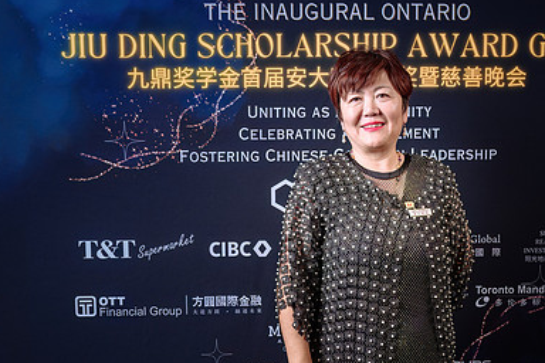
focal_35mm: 39
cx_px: 353
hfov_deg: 48.9
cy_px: 233
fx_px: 590
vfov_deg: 34.0
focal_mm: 25
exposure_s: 1/160
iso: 500
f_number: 5
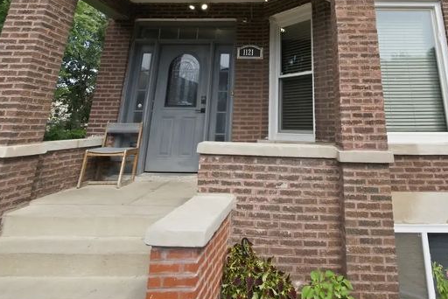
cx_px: 283
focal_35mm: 24
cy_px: 20
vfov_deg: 46.9
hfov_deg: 72.4
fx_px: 299
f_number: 9
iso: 100
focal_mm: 12
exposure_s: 1/100
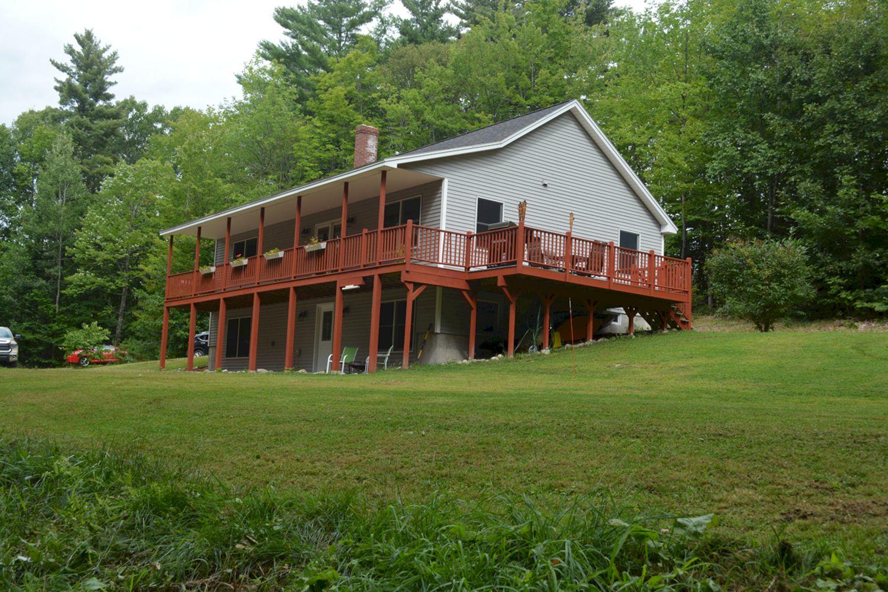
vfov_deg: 34.2
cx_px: 444
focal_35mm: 39
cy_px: 296
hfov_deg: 49.6
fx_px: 962
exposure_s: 1/160
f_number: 6.3
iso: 200
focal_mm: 26
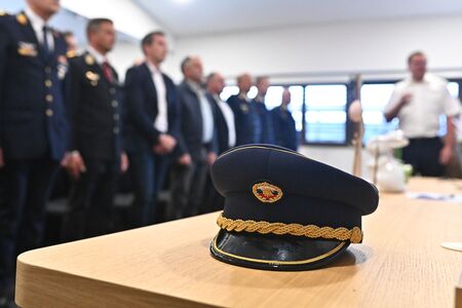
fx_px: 449
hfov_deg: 54.4
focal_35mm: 35
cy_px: 154
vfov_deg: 37.9
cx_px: 231
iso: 5000
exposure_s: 1/160
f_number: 4
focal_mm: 35
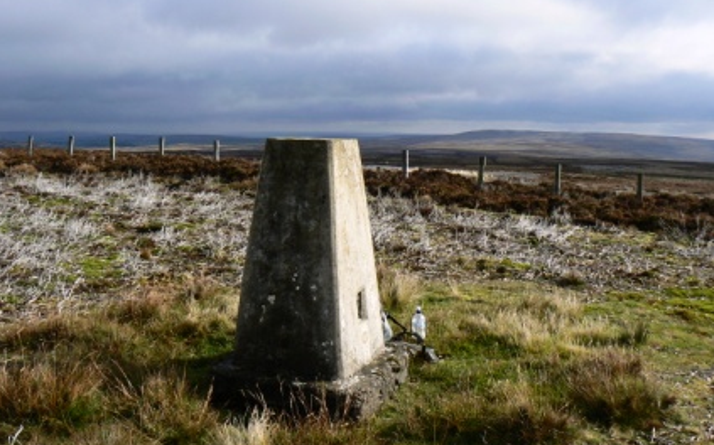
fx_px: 759
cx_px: 363
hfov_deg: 50.4
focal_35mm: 39
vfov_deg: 32.7
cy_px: 196
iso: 80
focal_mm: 6
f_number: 6.3
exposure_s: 1/400
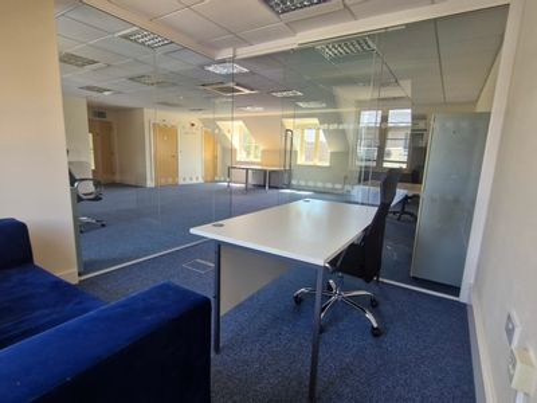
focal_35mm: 13
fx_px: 202
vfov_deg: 89.9
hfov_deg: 106.2
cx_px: 268
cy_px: 202
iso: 64
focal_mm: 1.74
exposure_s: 1/50
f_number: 2.2
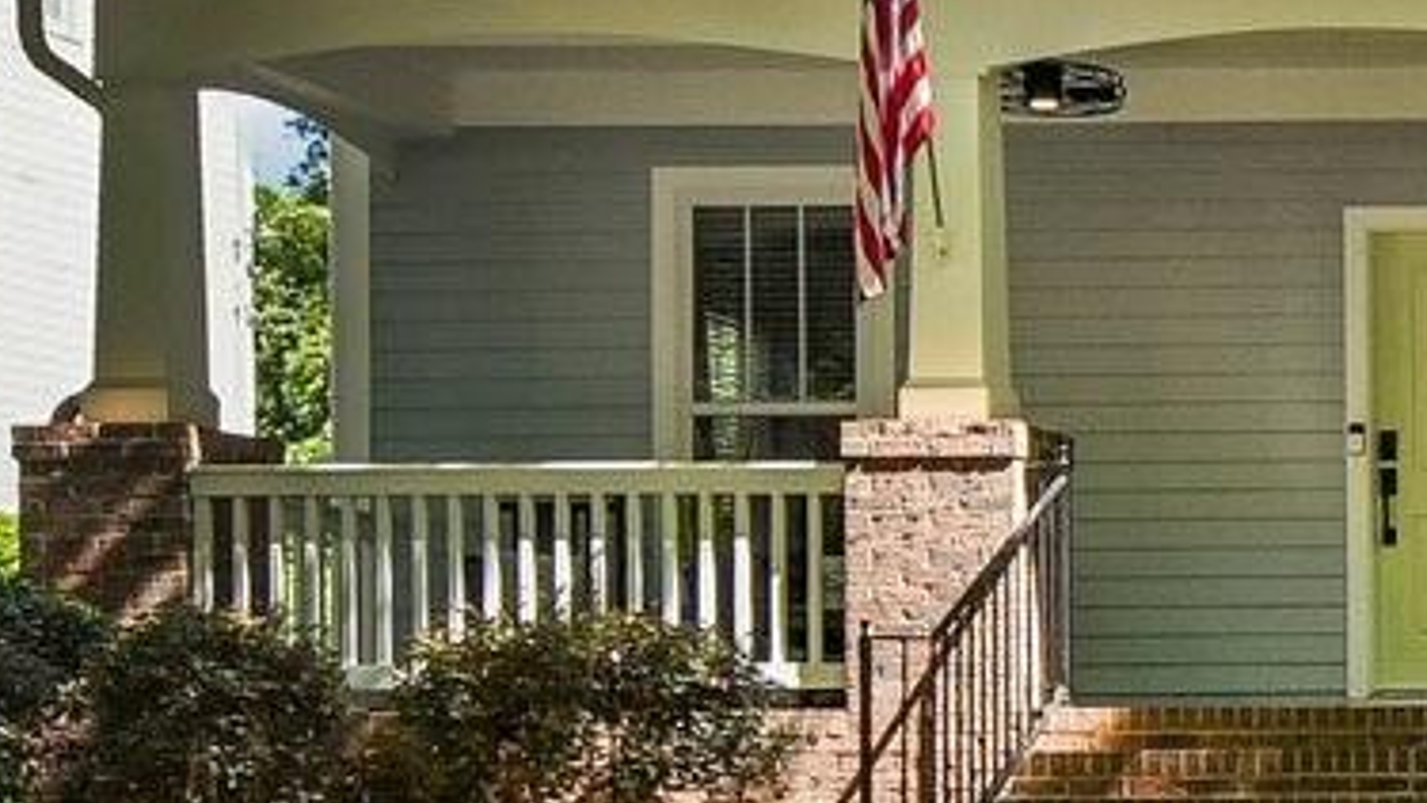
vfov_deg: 15.1
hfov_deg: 21.4
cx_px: 2257
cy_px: 542
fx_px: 3027
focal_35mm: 80
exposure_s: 1/60
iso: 200
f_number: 11
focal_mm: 14
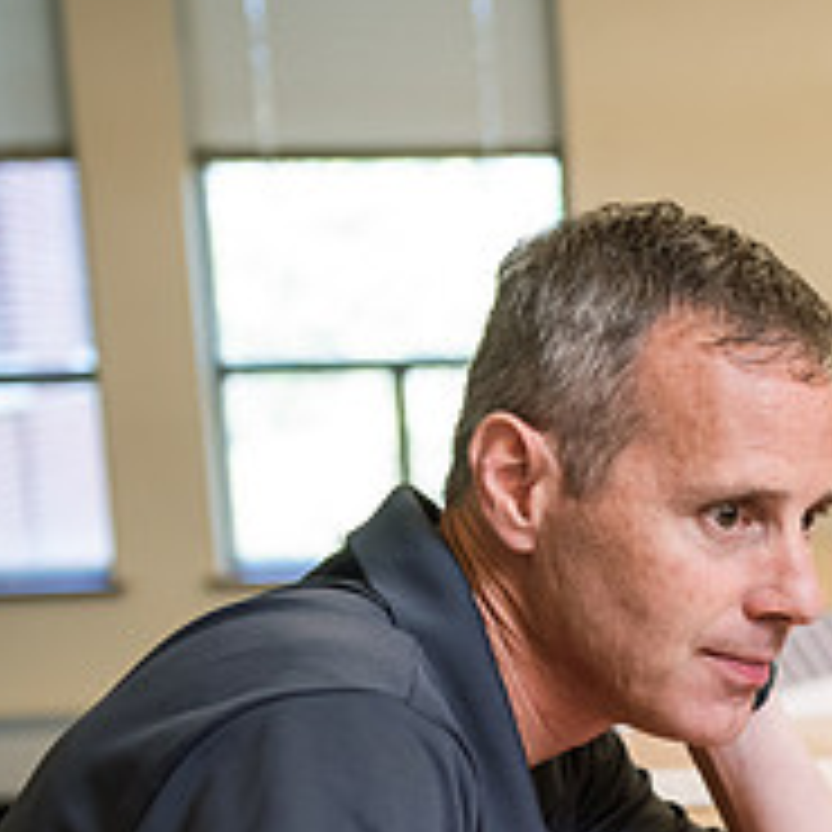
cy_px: 776
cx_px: 1025
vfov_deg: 14.7
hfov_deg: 14.4
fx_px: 3182
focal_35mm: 117
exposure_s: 1/200
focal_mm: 44
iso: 800
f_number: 3.2
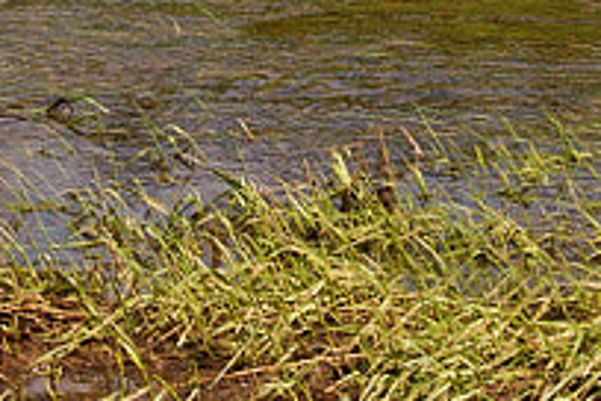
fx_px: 3923
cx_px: 524
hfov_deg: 8.7
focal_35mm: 235
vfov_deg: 5.7
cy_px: -450
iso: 200
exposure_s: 1/320
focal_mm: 30
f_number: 11
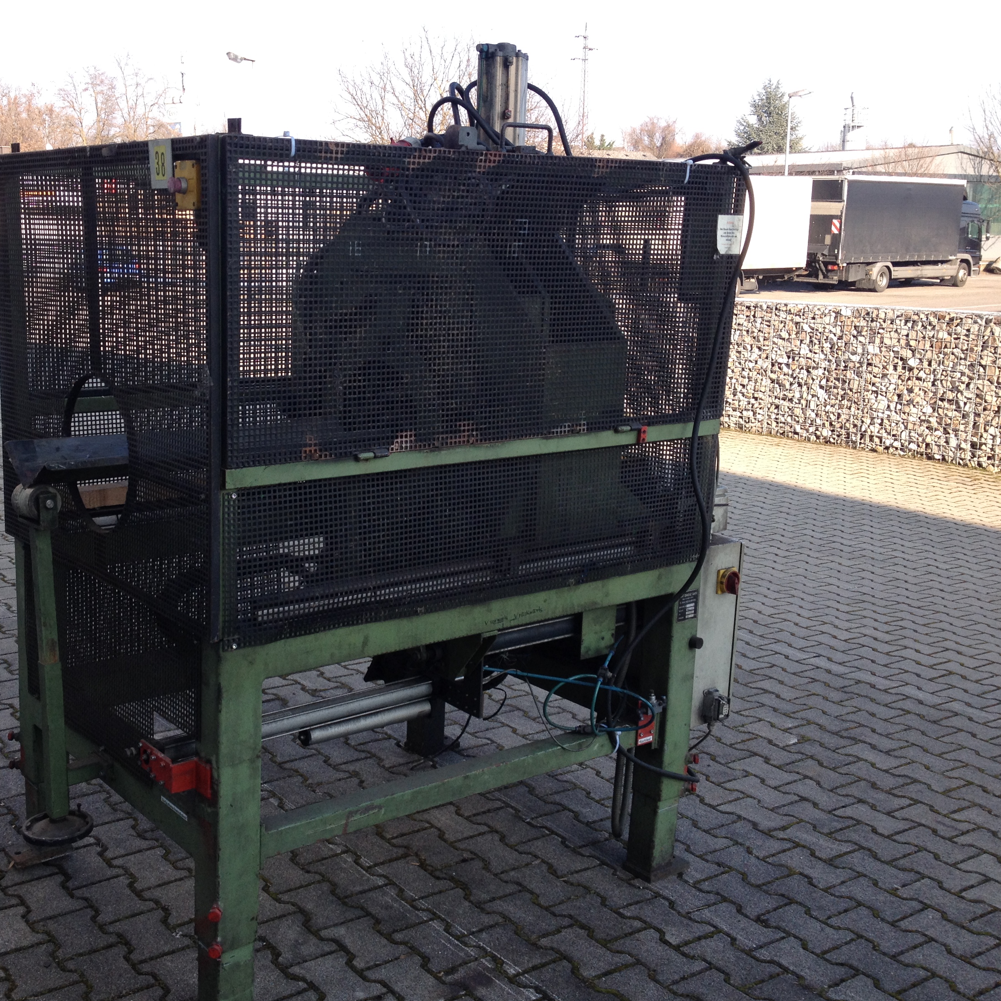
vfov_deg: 40.0
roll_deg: +0.6
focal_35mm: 42
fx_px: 1374
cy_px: 503
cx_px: 331
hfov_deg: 39.5
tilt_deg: -12.6
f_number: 2.4
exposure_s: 1/368
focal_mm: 4.28
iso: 50
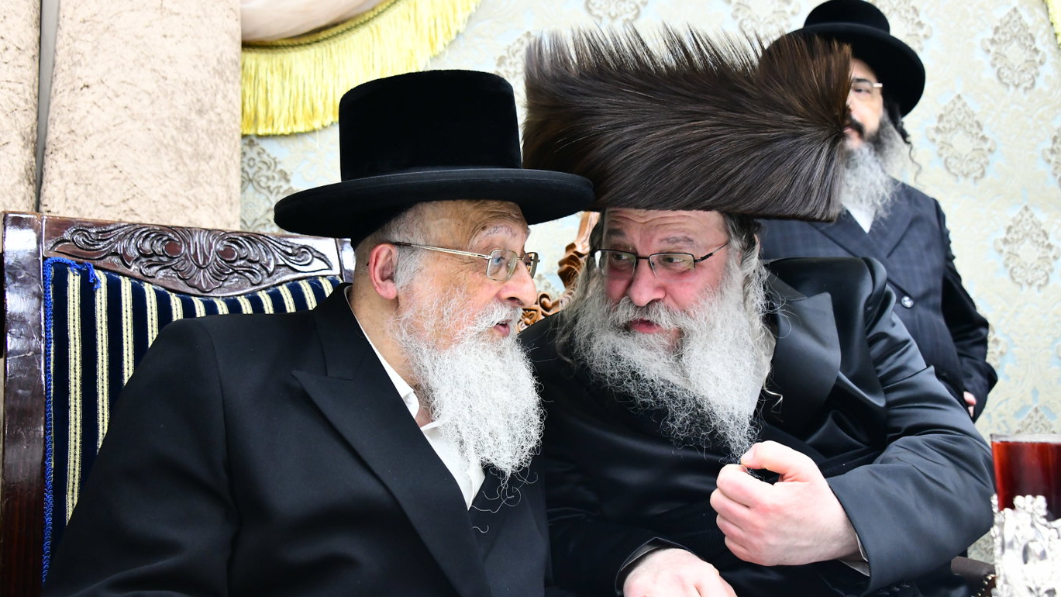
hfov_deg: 45.5
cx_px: 521
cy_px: 285
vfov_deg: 26.5
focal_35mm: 45
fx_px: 1266
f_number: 5.6
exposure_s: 1/160
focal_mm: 42
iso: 4000
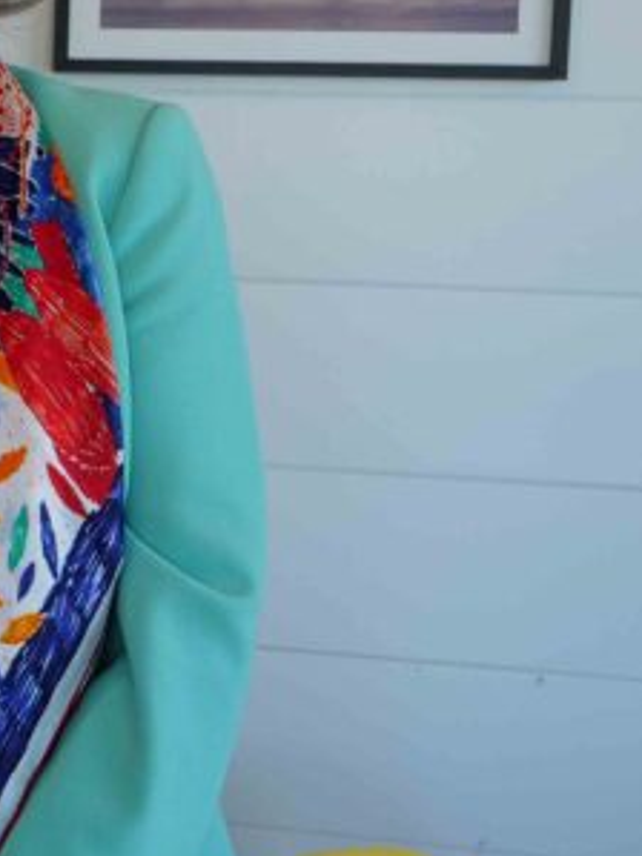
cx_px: -714
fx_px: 2202
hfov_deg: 13.7
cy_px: 200
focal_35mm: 89
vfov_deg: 21.8
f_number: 3.5
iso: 200
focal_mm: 13
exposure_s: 1/125
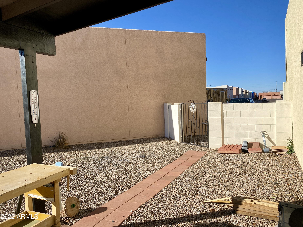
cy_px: 114
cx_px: 152
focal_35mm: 26
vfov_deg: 53.1
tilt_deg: -3.5
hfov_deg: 67.3
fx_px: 228
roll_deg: +1.9
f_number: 1.8
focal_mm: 4.25
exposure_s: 1/3040
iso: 32
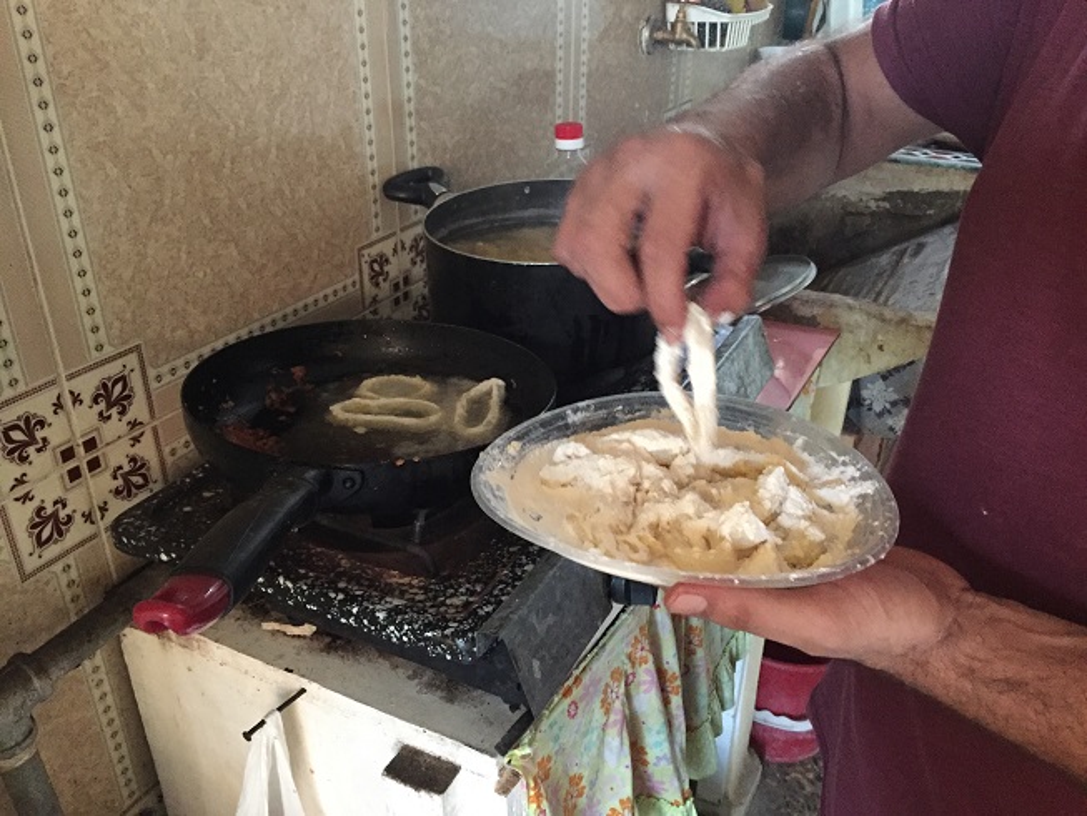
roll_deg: -0.6
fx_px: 911
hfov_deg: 61.7
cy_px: 408
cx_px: 544
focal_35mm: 29
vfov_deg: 48.2
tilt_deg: -28.8
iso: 400
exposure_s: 1/15
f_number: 2.2
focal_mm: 4.15
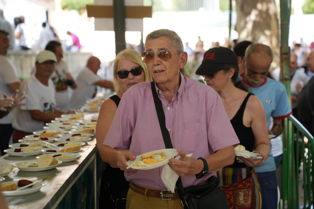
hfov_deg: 26.0
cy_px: 104
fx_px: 680
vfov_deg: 17.5
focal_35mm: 78
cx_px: 162
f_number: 3.5
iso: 320
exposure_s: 1/400
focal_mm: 75
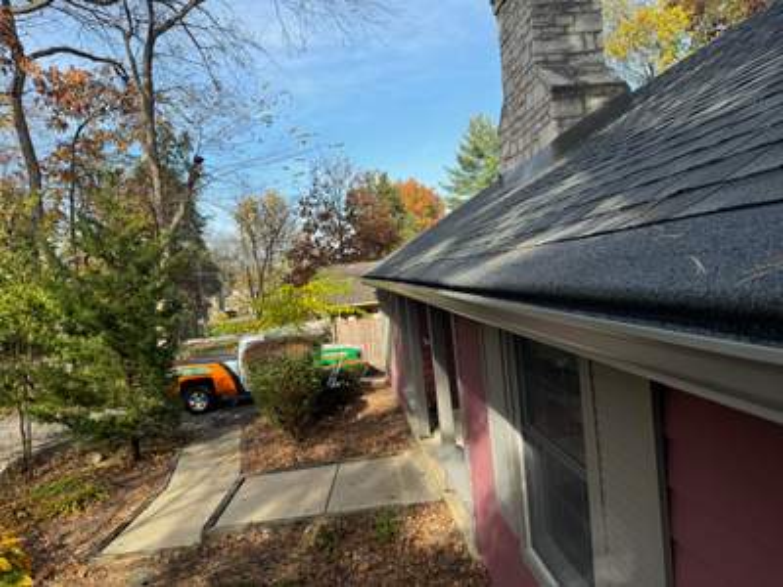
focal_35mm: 24
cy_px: 294
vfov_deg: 56.8
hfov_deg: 71.6
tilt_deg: -2.1
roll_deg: +6.0
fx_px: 543
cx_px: 392
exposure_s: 1/1721
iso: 80
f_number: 1.78
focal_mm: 6.76
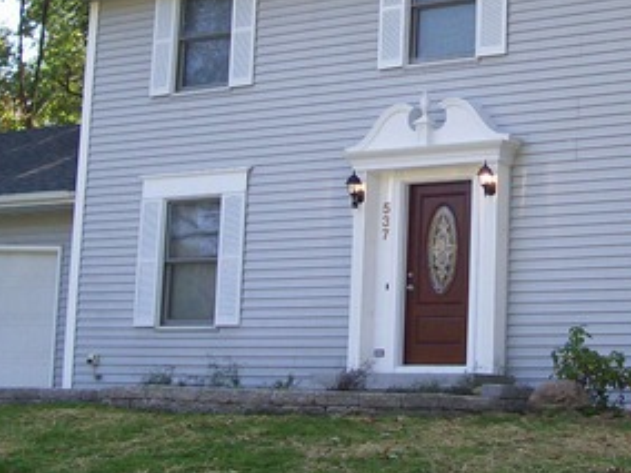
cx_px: 411
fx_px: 1477
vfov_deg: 18.1
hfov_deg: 24.0
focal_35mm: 81
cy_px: 133
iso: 80
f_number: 2.7
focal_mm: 6
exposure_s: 1/279
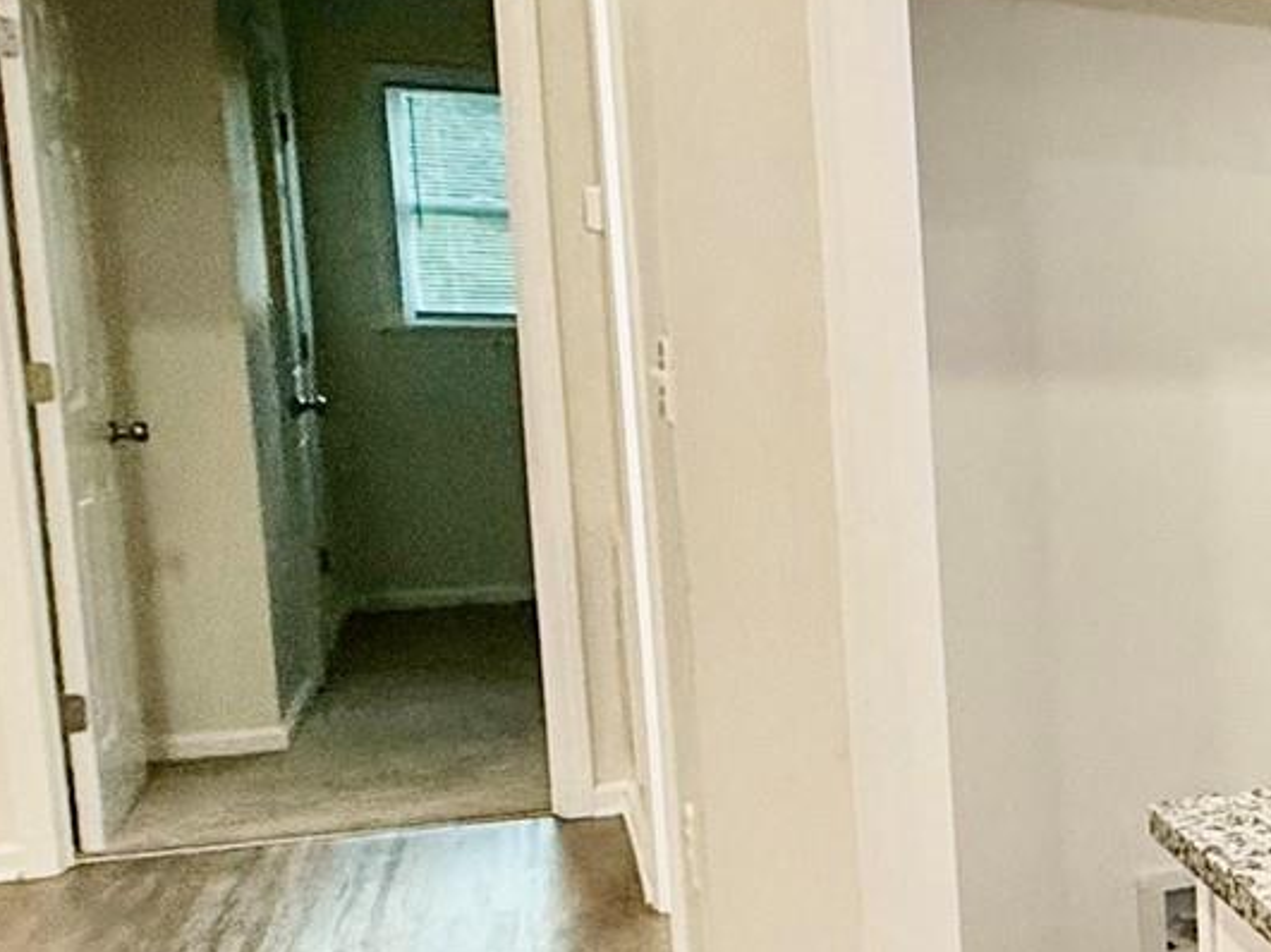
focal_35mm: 54
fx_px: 1982
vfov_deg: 27.0
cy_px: 543
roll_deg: -1.6
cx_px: 2324
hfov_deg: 21.6
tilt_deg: -5.5
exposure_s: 1/120
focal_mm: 2.22
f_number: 2.2
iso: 250
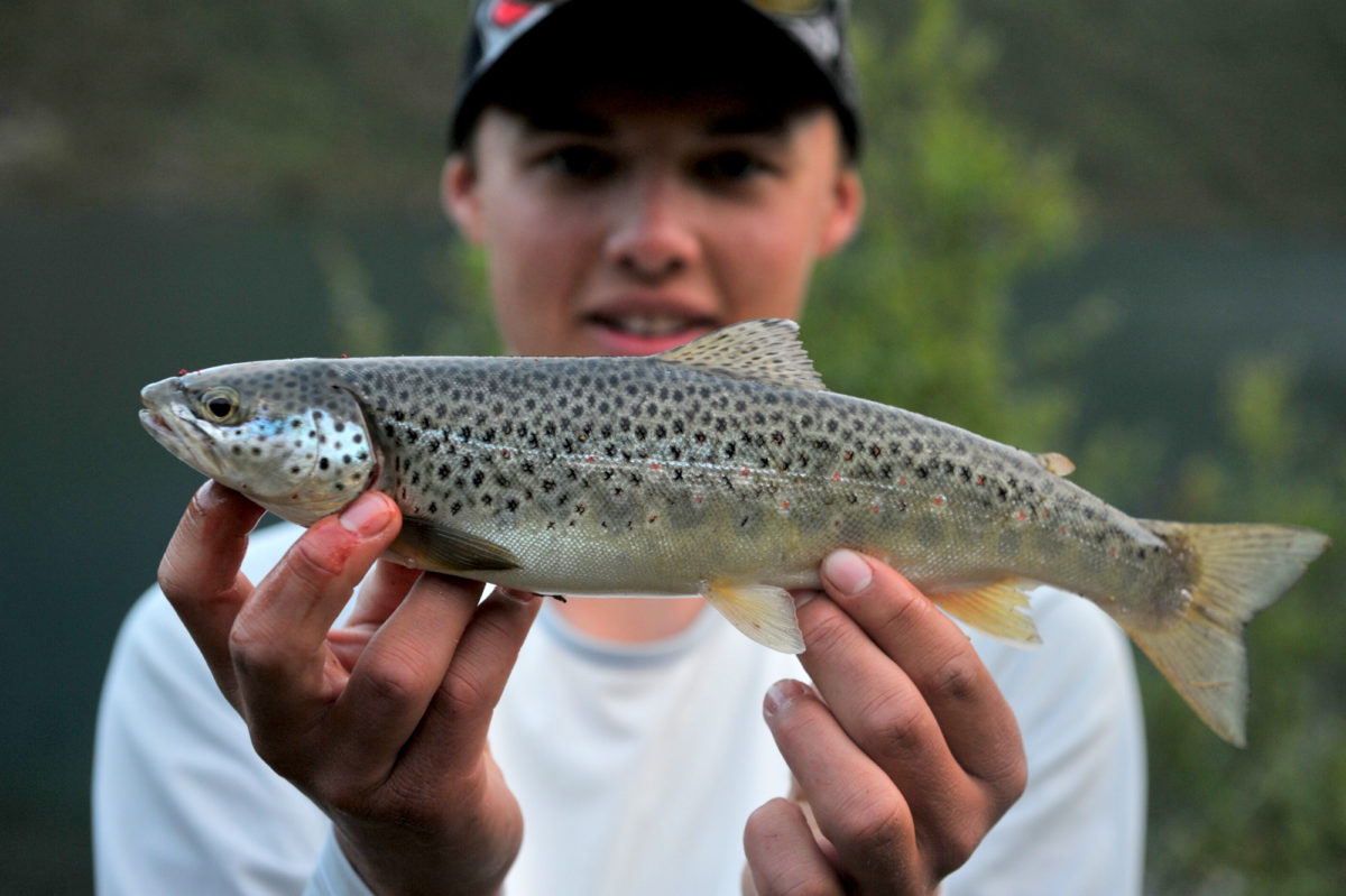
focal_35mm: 60
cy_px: 448
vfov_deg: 22.6
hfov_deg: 33.4
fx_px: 2242
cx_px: 673
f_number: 3.5
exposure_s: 1/160
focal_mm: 60
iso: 500
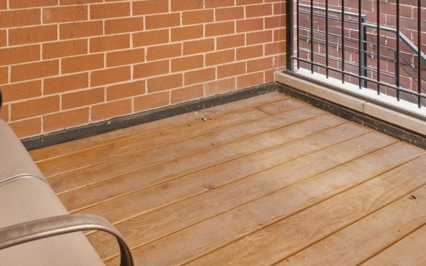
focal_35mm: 36
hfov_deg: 51.0
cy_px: -76
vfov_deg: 29.0
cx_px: 90
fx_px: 418
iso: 200
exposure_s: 1
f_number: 8
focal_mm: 14
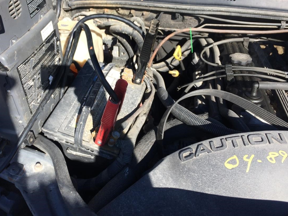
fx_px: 283
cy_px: 99
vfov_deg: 41.8
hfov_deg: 53.8
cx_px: 124
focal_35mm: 34
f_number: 2.2
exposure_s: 1/746
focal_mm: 4.15
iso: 32
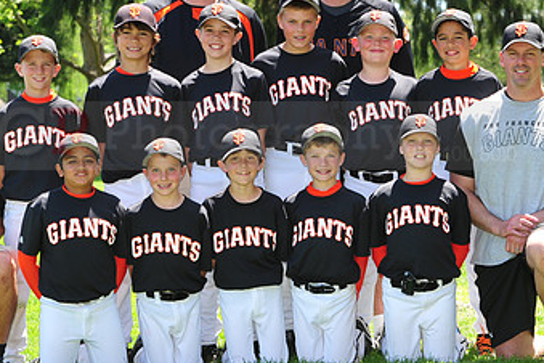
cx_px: 212
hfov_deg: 14.0
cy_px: 122
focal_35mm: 147
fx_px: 2221
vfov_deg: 9.3
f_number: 7.1
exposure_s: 1/160
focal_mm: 86
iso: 200
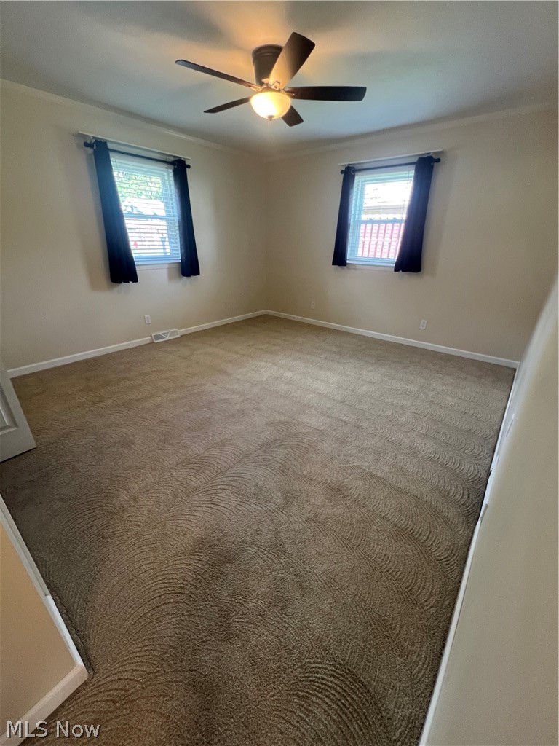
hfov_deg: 89.9
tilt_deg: -24.5
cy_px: 373
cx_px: 280
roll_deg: -0.1
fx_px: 280
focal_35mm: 13
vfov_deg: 106.2
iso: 200
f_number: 1.8
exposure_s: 1/60
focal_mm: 1.57
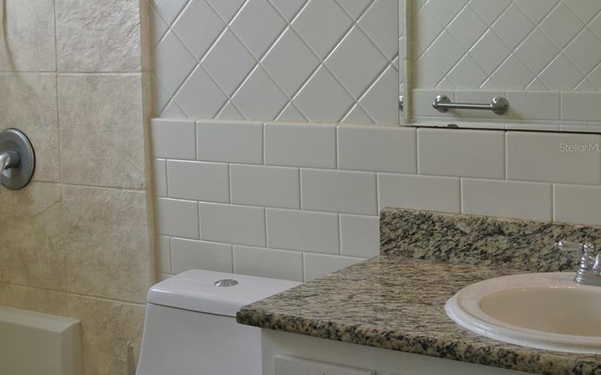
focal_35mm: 62
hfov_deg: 33.0
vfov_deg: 20.9
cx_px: 304
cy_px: 147
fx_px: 1015
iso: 200
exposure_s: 1/80
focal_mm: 15.1
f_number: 4.2
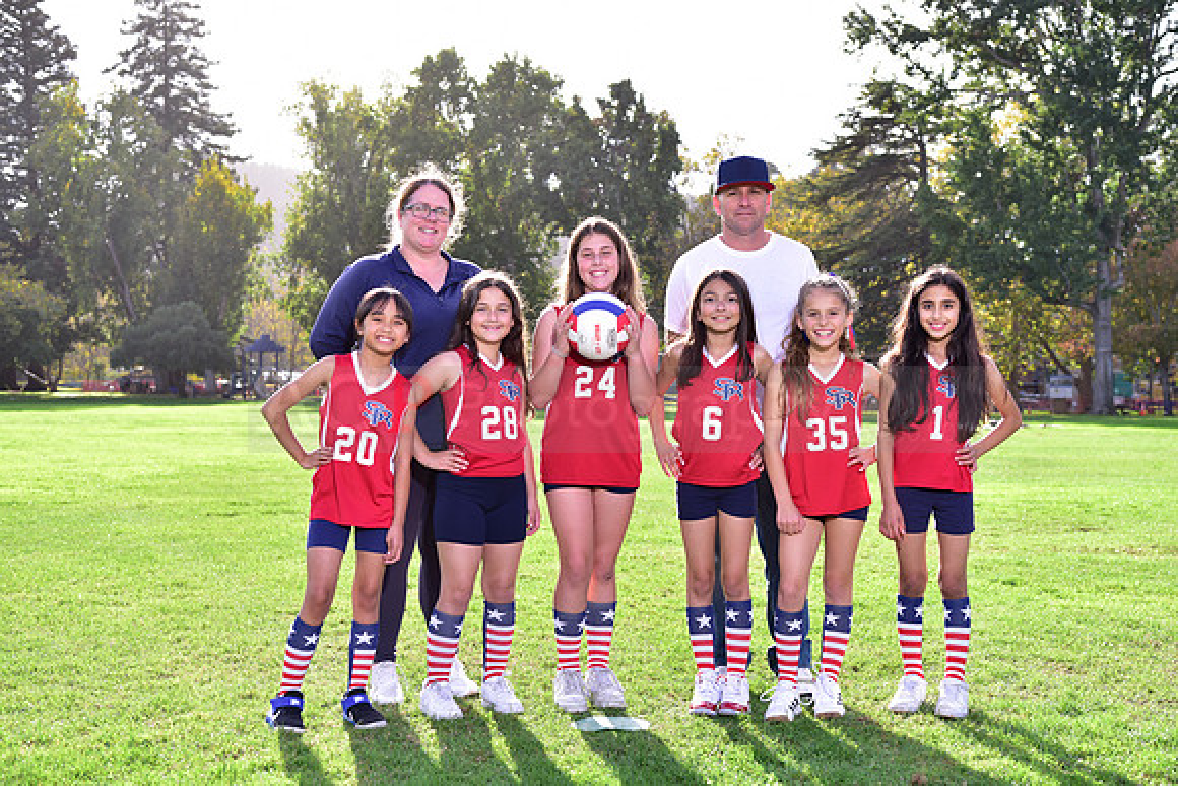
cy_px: 393
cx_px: 589
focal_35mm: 50
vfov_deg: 27.0
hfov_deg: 39.6
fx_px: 1636
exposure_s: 1/250
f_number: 5
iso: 125
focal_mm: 50
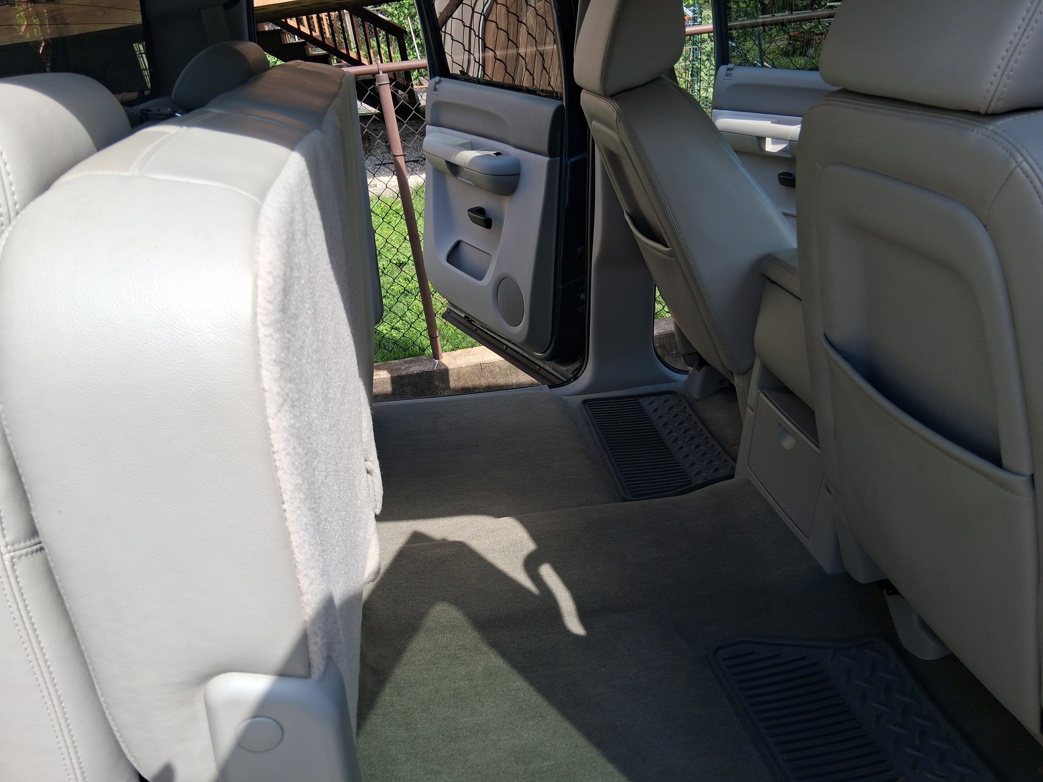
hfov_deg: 67.3
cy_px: 391
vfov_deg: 53.1
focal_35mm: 26
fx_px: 783
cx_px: 522
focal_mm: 3.98
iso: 25
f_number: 1.8
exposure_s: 1/306
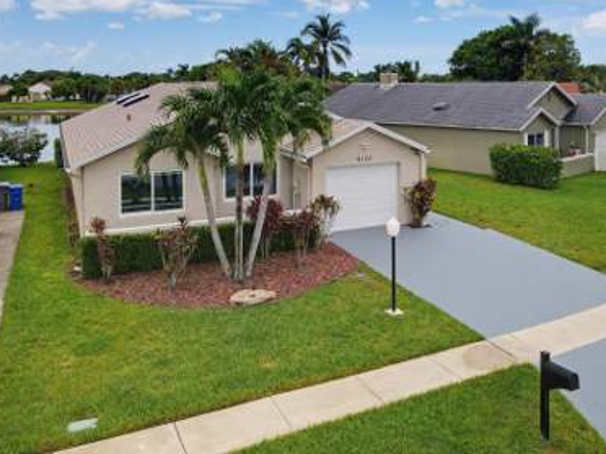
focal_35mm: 31
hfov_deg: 58.0
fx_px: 543
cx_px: 358
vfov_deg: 45.1
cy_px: 174
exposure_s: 1/640
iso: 100
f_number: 2.8
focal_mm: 4.5
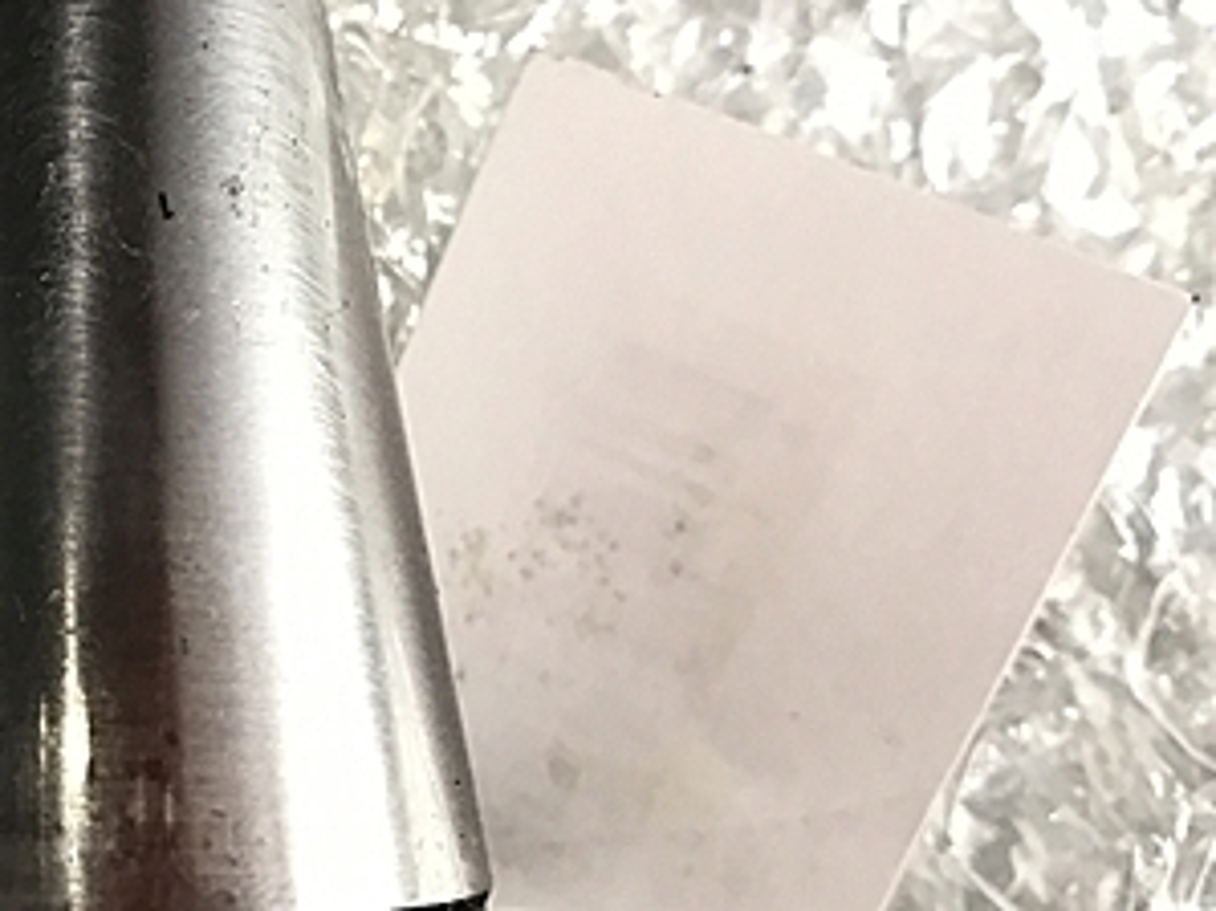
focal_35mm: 60
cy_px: 382
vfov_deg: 24.4
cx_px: 12
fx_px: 2107
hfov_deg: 30.1
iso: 40
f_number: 1.8
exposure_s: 1/17
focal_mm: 3.99
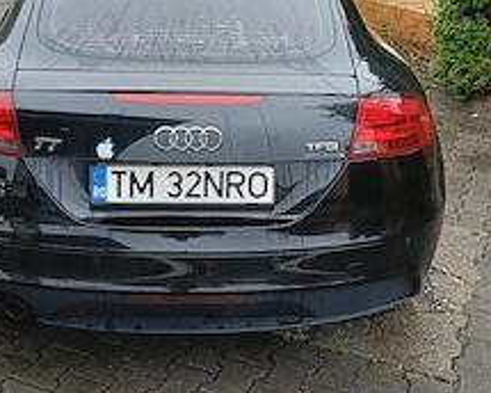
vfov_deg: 30.6
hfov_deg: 38.0
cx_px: 217
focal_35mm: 49
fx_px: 712
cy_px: 128
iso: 125
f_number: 1.8
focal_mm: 3.98
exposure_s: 1/100
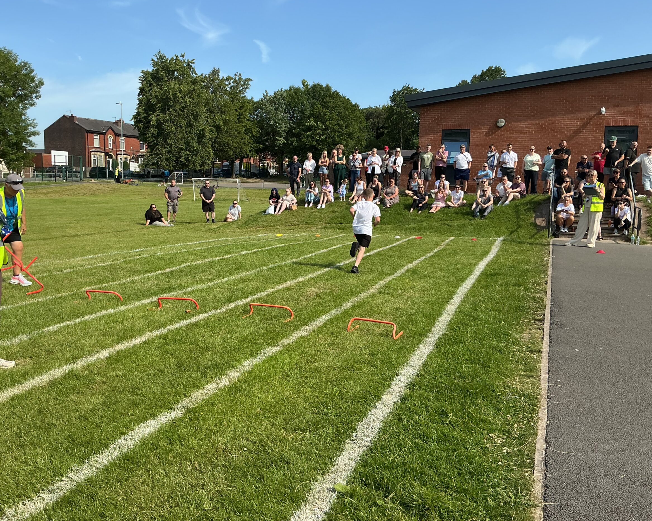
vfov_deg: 47.1
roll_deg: -2.3
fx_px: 598
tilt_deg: -6.2
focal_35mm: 31
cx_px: 317
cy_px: 257
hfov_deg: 57.2
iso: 25
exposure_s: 1/1311
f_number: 1.8
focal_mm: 3
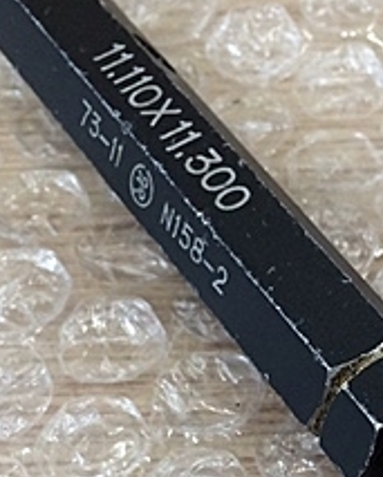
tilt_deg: -61.0
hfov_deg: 17.4
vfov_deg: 21.4
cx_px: 439
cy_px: 511
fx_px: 1202
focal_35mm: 85
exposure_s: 1/30
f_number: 2.2
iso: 40
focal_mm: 4.15
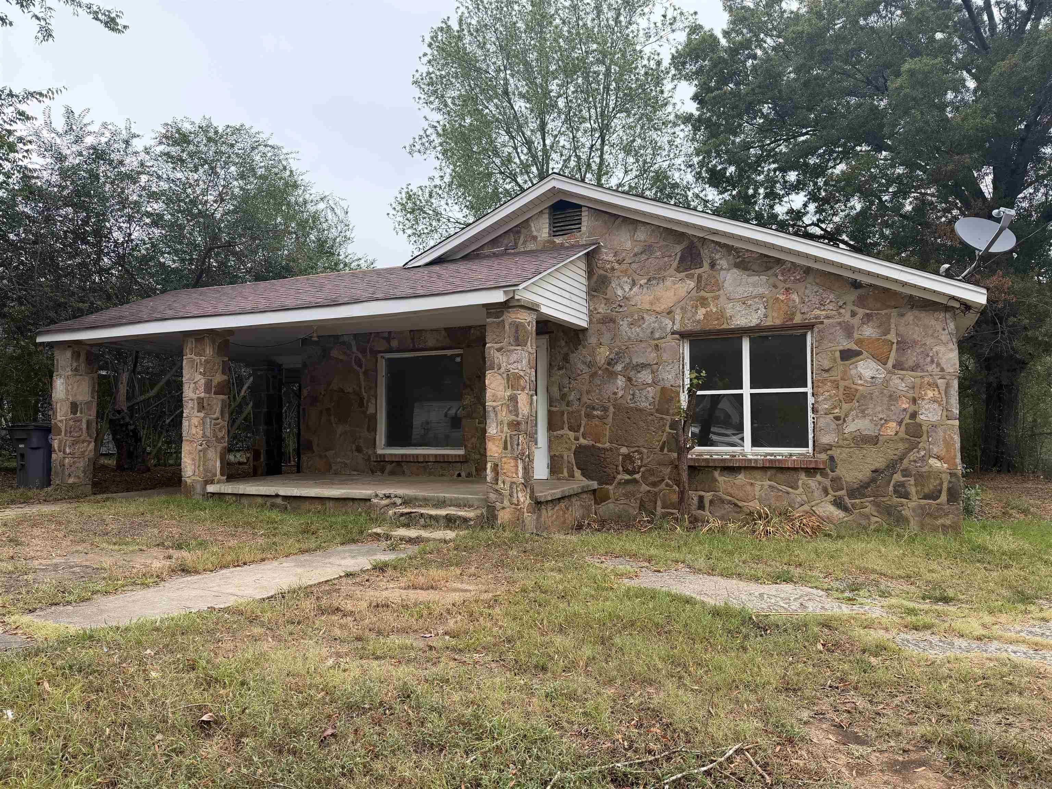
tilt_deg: +2.4
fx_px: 729
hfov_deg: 71.6
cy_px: 394
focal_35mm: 24
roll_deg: -0.3
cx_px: 526
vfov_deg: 56.8
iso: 100
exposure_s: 1/547
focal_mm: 6.76
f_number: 1.78
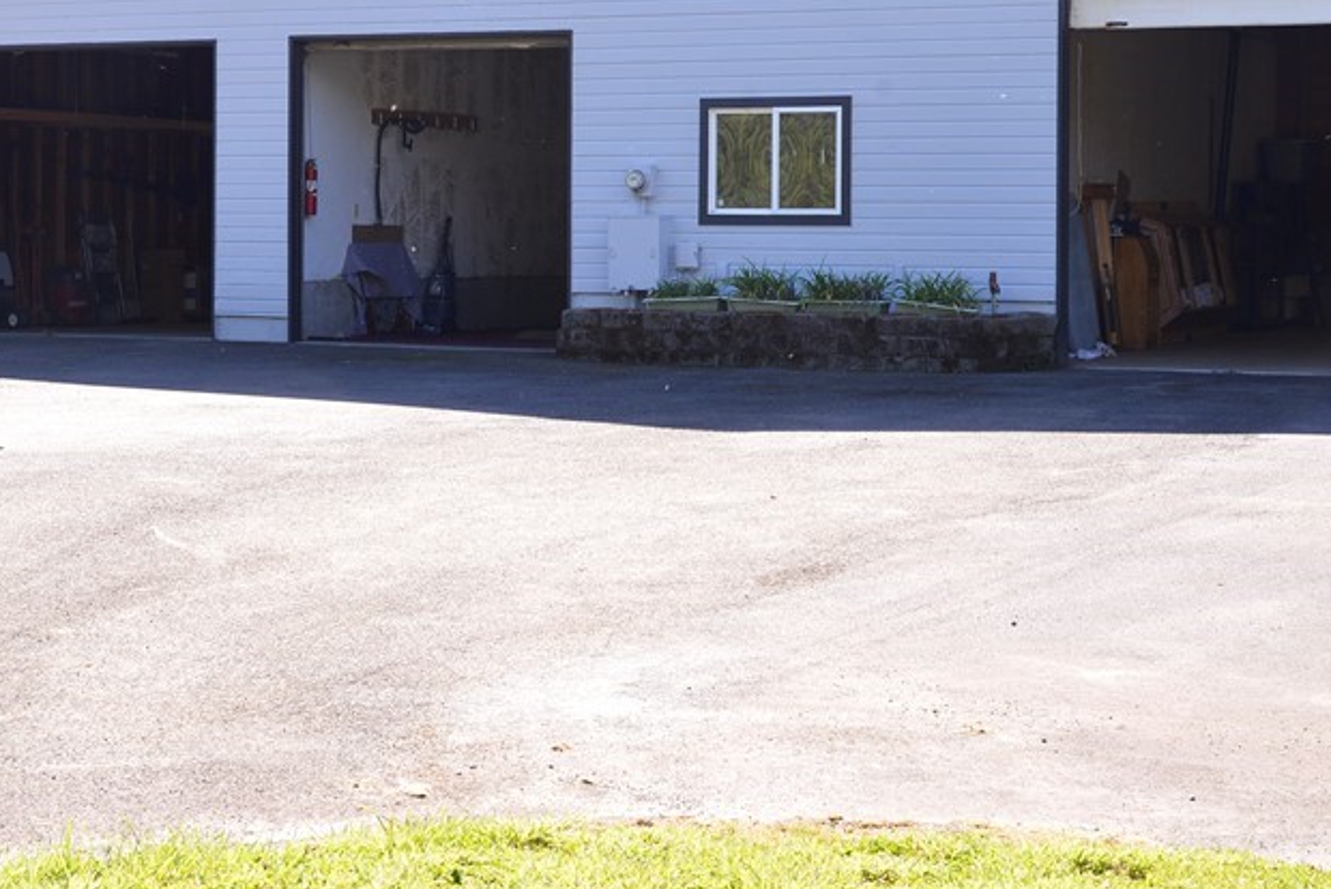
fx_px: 2848
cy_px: 277
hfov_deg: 26.3
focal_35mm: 77
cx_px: 570
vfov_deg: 17.7
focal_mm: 44
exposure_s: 1/125
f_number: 9
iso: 400
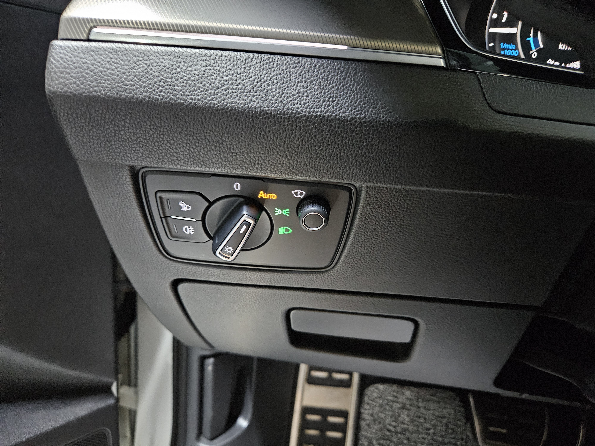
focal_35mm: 23
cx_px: 298
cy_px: 223
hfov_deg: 73.9
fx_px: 395
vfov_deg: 58.9
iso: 1250
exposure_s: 1/17.2
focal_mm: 5.4
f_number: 1.8
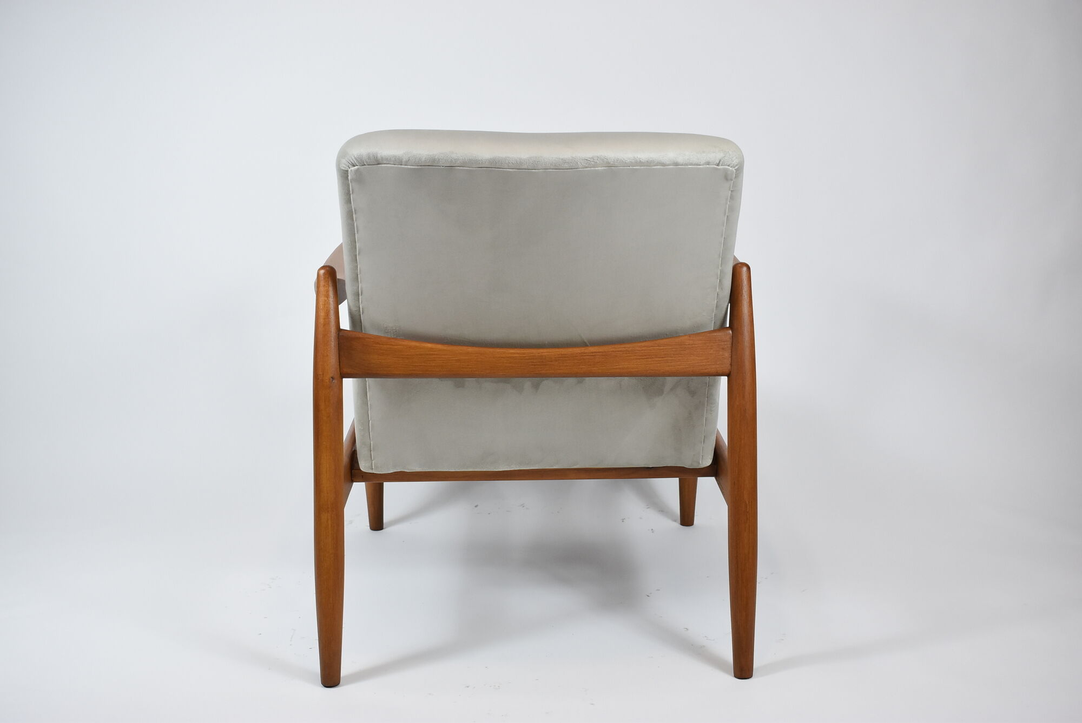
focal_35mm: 40
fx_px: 1218
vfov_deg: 33.1
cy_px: 362
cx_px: 541
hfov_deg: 47.9
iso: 800
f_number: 5.6
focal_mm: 27
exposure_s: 1/125
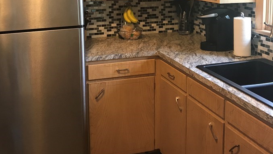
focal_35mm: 46
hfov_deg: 44.5
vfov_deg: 25.2
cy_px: 15
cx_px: 116
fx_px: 333
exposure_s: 1/15
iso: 64
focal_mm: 3.99
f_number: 1.8
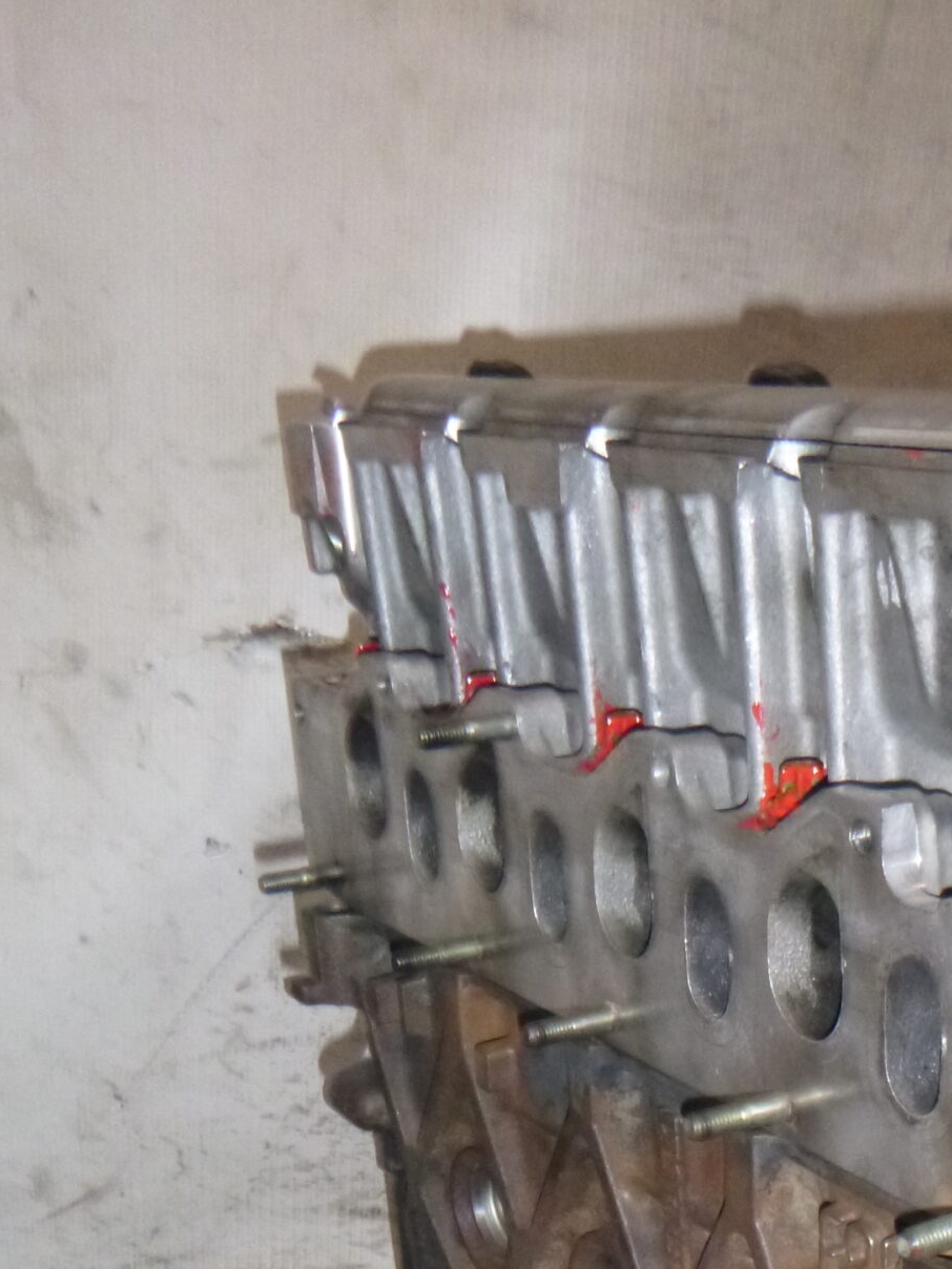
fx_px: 1943
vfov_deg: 32.8
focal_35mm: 53
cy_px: 1310
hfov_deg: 27.0
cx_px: 746
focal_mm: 4.5
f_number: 3.9
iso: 400
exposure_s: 1/125
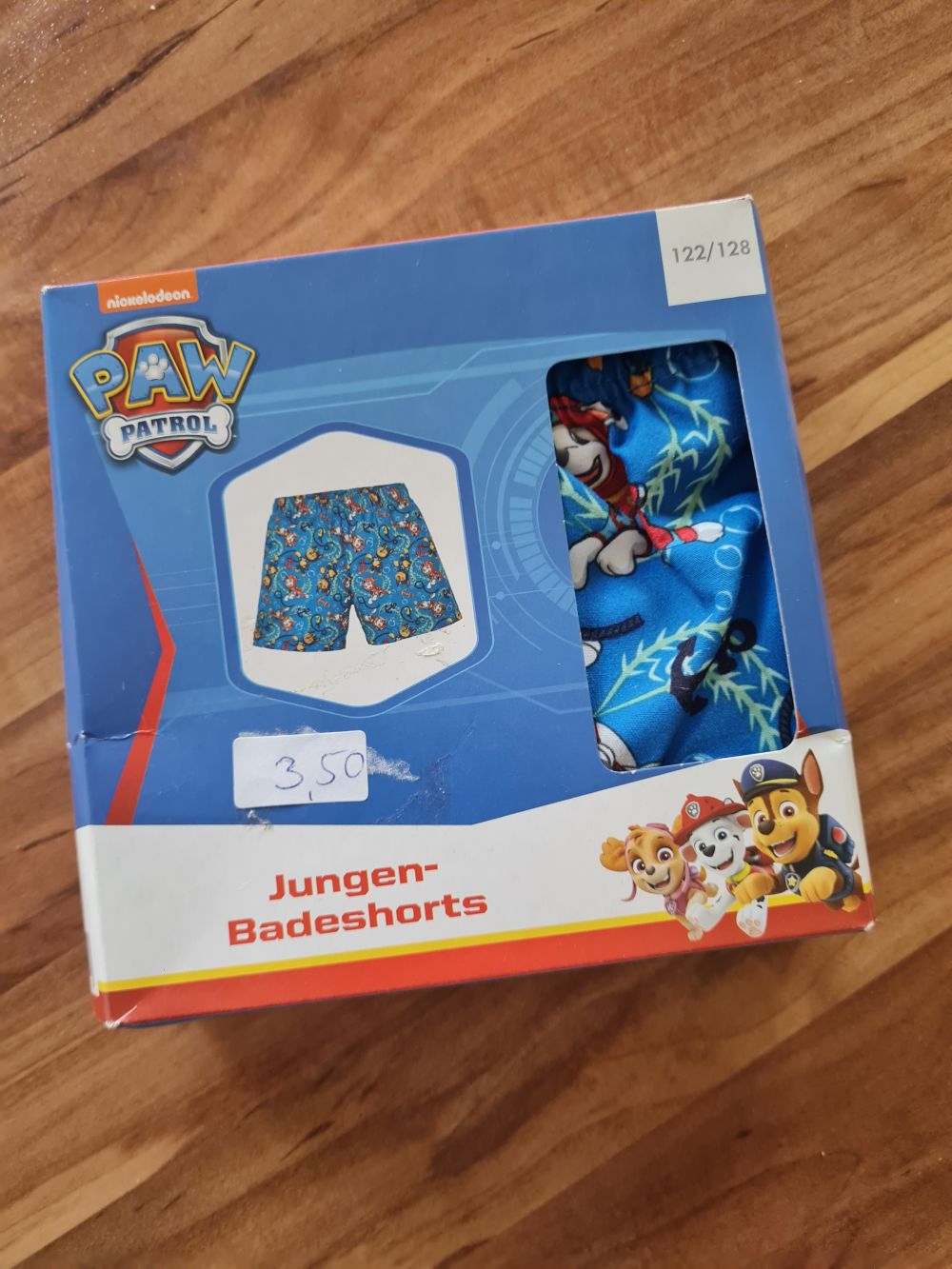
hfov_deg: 53.1
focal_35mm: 26
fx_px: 953
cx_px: 476
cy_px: 634
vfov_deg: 67.3
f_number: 1.8
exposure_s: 1/60
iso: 200
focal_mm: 5.4
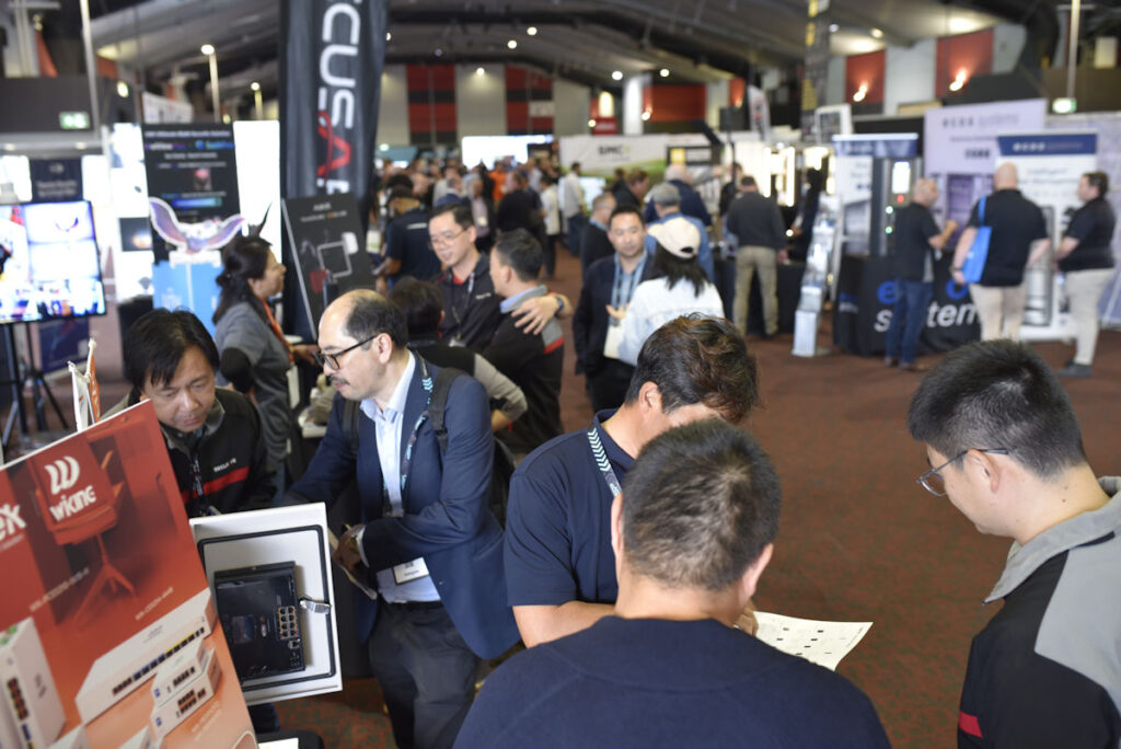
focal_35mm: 35
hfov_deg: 54.4
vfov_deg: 37.9
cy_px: 374
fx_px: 1090
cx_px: 560
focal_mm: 35
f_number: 3.2
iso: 800
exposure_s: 1/60
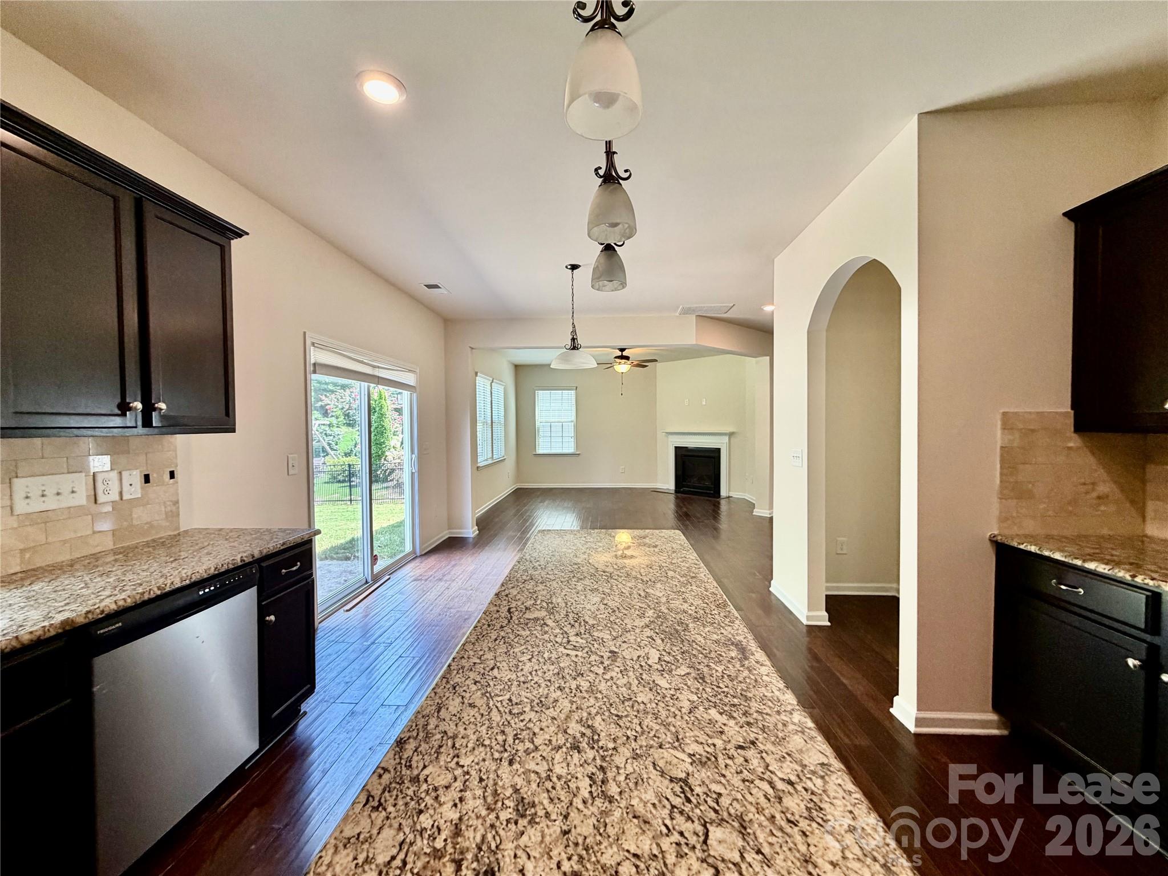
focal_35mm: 14
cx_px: 584
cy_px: 438
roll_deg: +1.1
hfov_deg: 102.1
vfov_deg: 85.7
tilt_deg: -1.9
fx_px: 472
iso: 160
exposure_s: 1/60
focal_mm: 2.22
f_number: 2.2
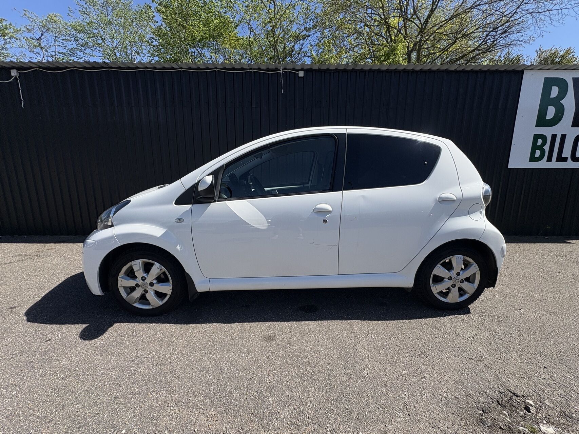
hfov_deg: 102.1
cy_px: 217
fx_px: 234
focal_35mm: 14
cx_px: 290
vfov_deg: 85.7
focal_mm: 2.22
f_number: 2.2
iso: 50
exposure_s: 1/2985
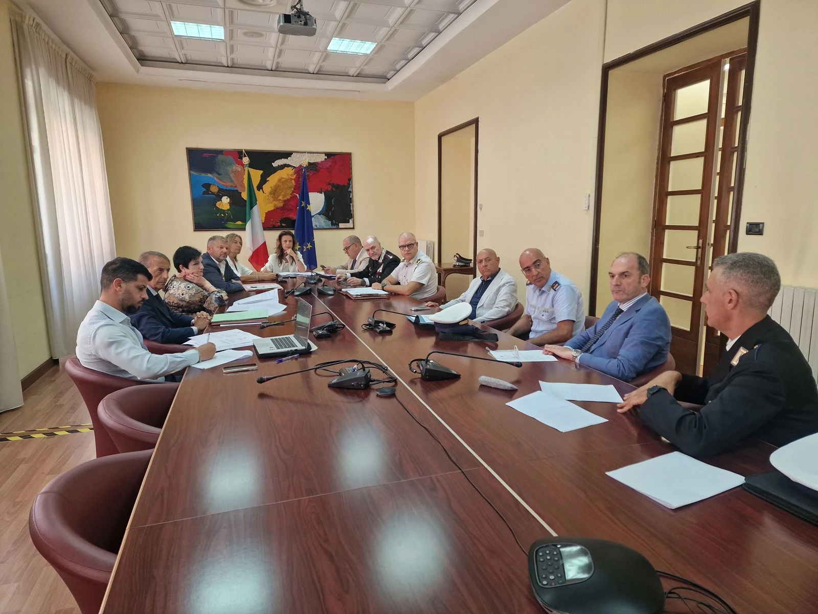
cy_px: 307
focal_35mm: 23
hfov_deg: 73.9
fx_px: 544
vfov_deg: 58.9
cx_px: 409
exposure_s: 1/100
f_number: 1.8
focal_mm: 6.4
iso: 160
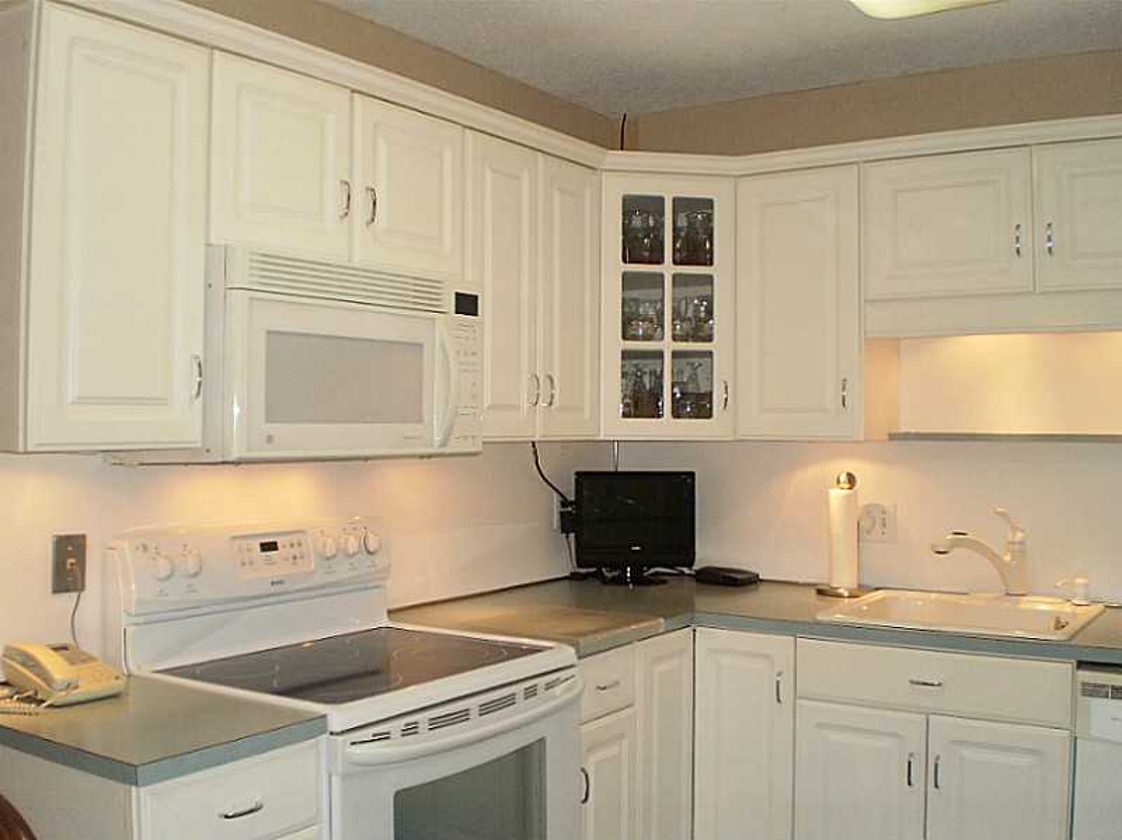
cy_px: 420
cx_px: 561
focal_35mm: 36
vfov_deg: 39.6
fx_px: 1166
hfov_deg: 51.4
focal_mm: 6.3
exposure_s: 1/30
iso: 125
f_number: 3.1
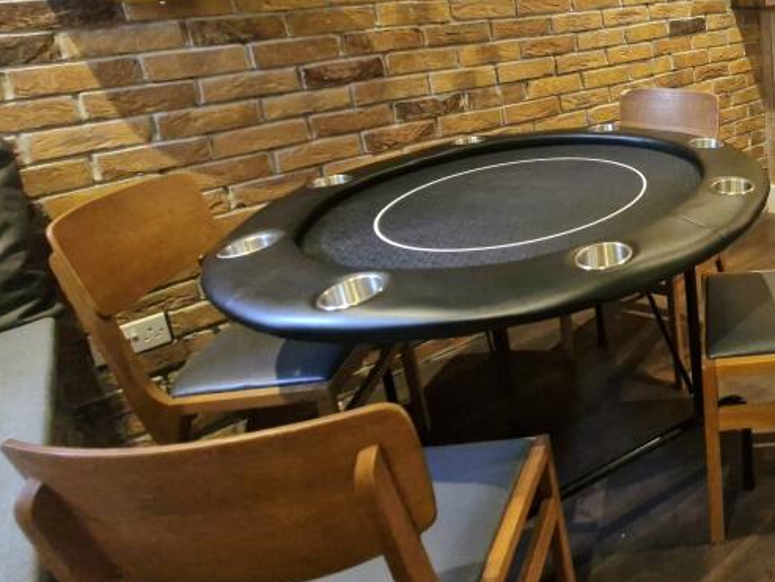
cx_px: 747
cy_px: 137
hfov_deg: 53.7
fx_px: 605
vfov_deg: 49.1
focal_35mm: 27
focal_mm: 1.74
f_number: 2.2
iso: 400
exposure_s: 1/50
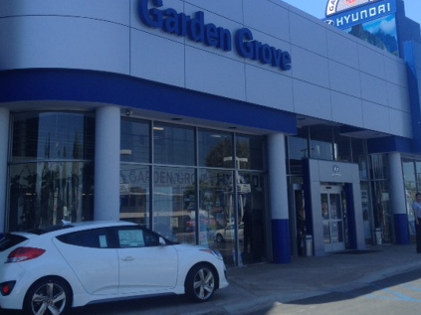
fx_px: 644
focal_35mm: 53
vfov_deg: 27.2
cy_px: 89
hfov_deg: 36.1
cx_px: 246
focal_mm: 4.28
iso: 50
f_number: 2.4
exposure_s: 1/890
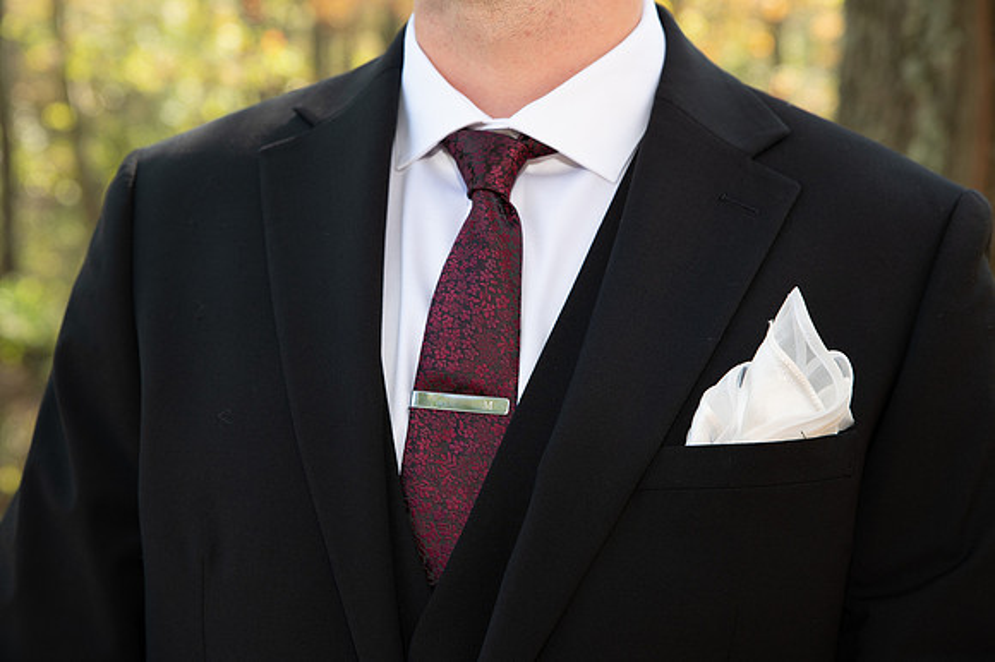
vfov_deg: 18.8
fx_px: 2002
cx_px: 480
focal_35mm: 72
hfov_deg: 27.9
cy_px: 319
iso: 400
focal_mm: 70
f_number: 4.5
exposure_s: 1/200
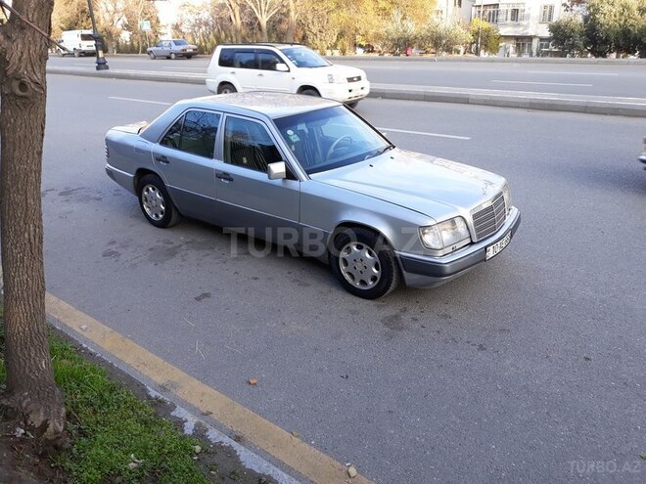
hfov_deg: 65.3
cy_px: 242
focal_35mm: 27
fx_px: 504
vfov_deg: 51.4
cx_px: 323
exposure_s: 1/203
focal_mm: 3.71
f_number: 1.7
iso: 40
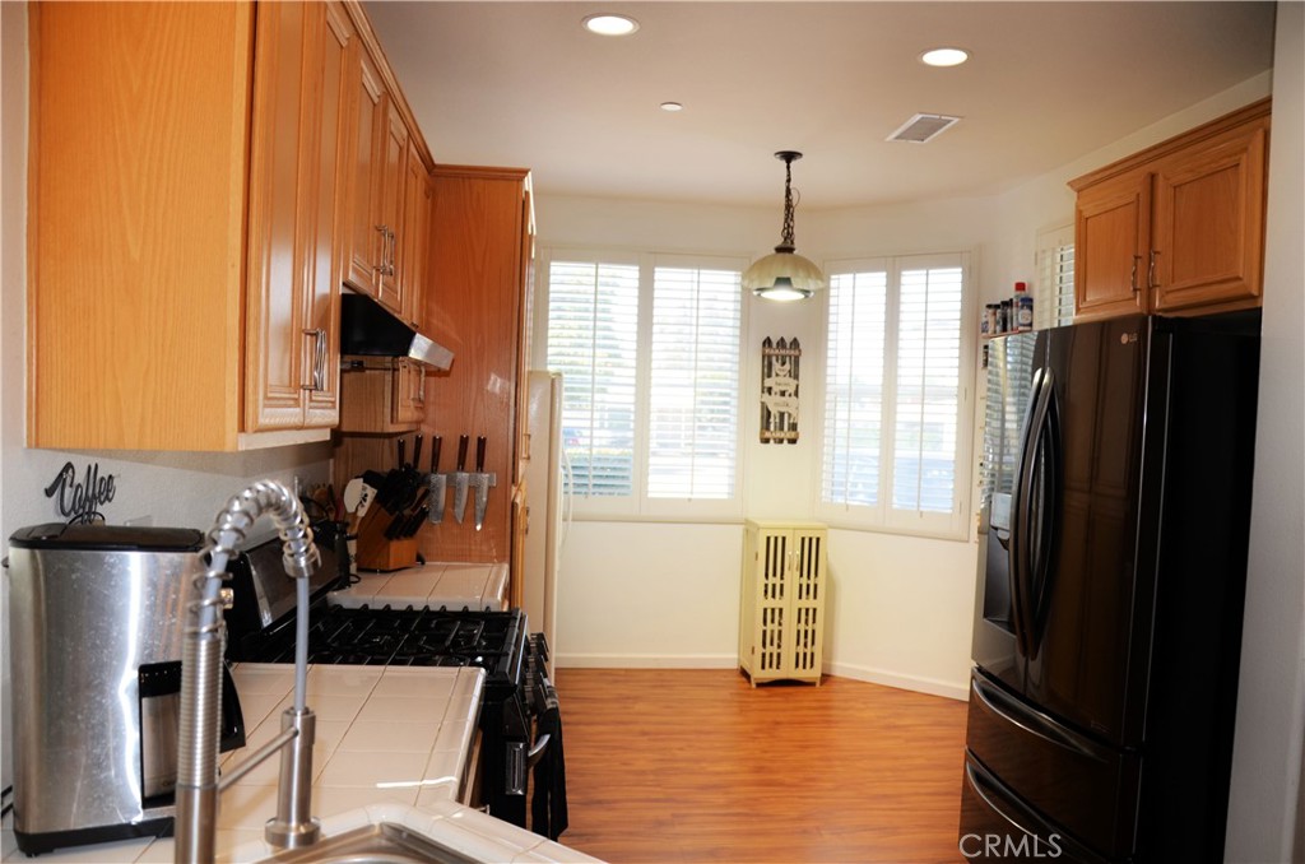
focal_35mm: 27
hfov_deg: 67.5
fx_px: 977
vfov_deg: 47.7
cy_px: 432
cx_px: 652
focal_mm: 18
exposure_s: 1/125
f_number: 3.5
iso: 200
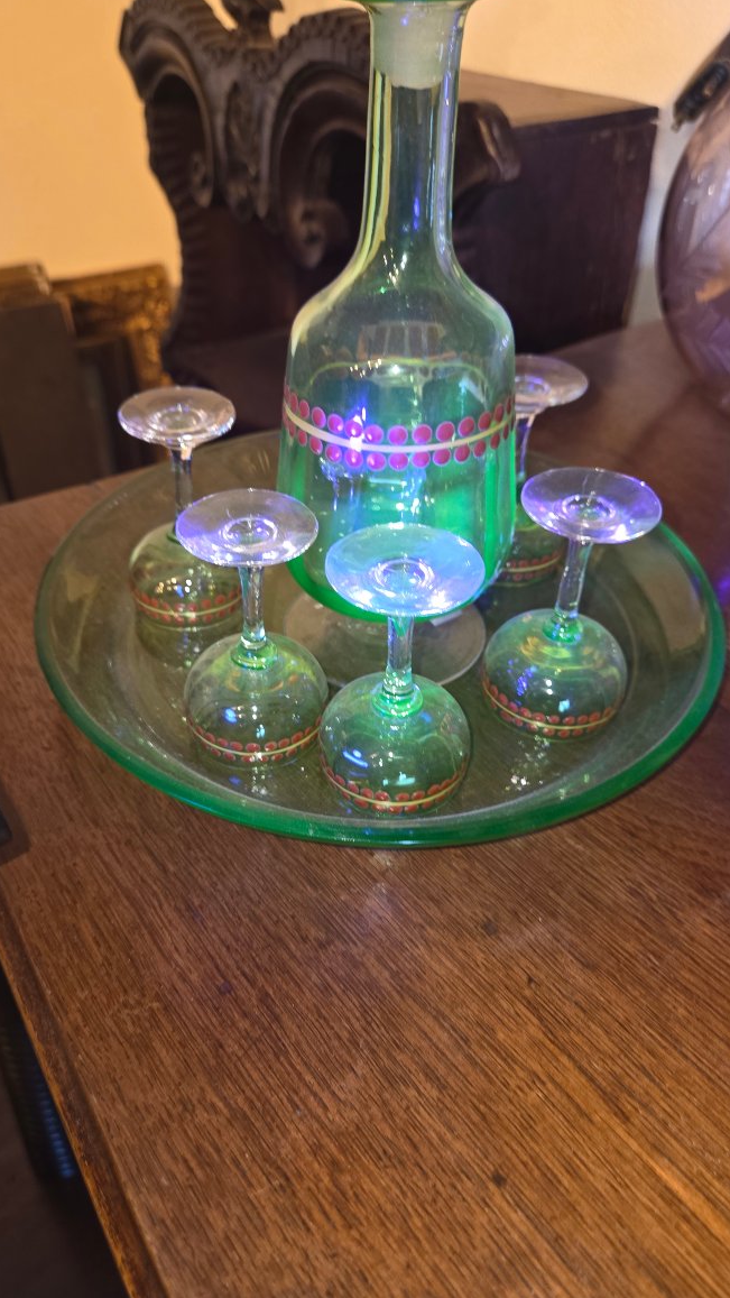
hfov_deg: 44.3
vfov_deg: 71.9
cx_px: 321
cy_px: 645
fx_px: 895
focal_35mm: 26
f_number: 1.8
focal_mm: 5.4
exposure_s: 1/15
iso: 1600
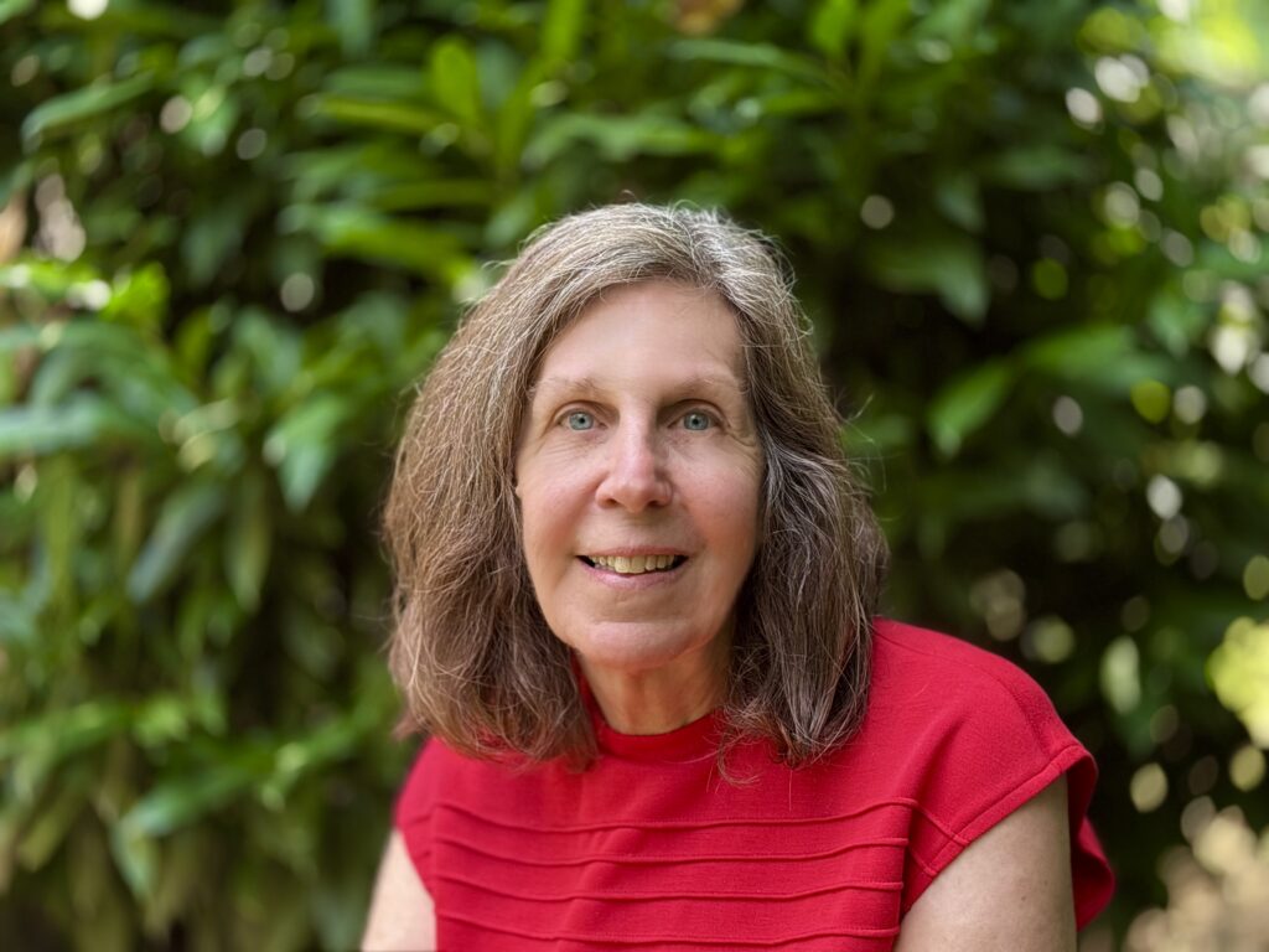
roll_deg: +1.5
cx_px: 634
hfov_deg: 36.8
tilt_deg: -3.1
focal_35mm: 52
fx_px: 1906
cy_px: 476
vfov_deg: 28.0
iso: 32
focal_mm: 5.96
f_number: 1.6
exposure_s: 1/261
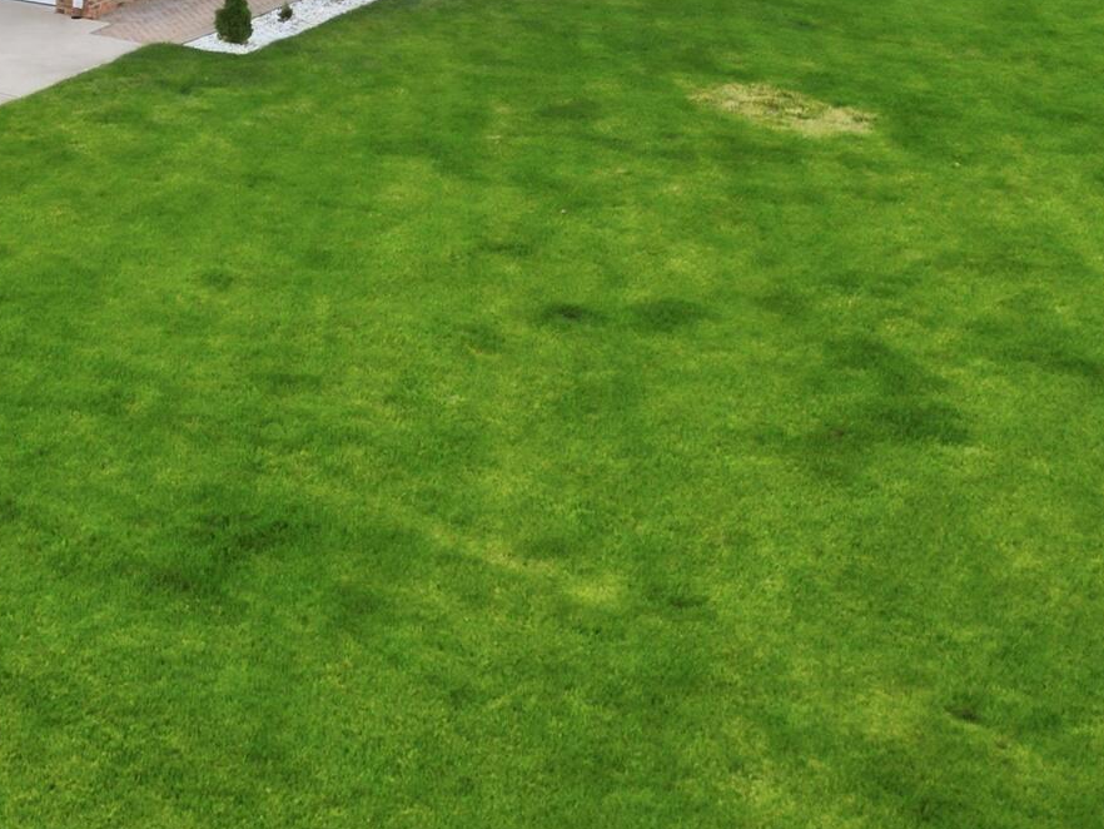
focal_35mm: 68
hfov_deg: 27.3
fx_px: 2169
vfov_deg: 20.0
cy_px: -215
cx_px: 64
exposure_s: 1/2500
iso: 100
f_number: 1.7
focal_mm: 6.7
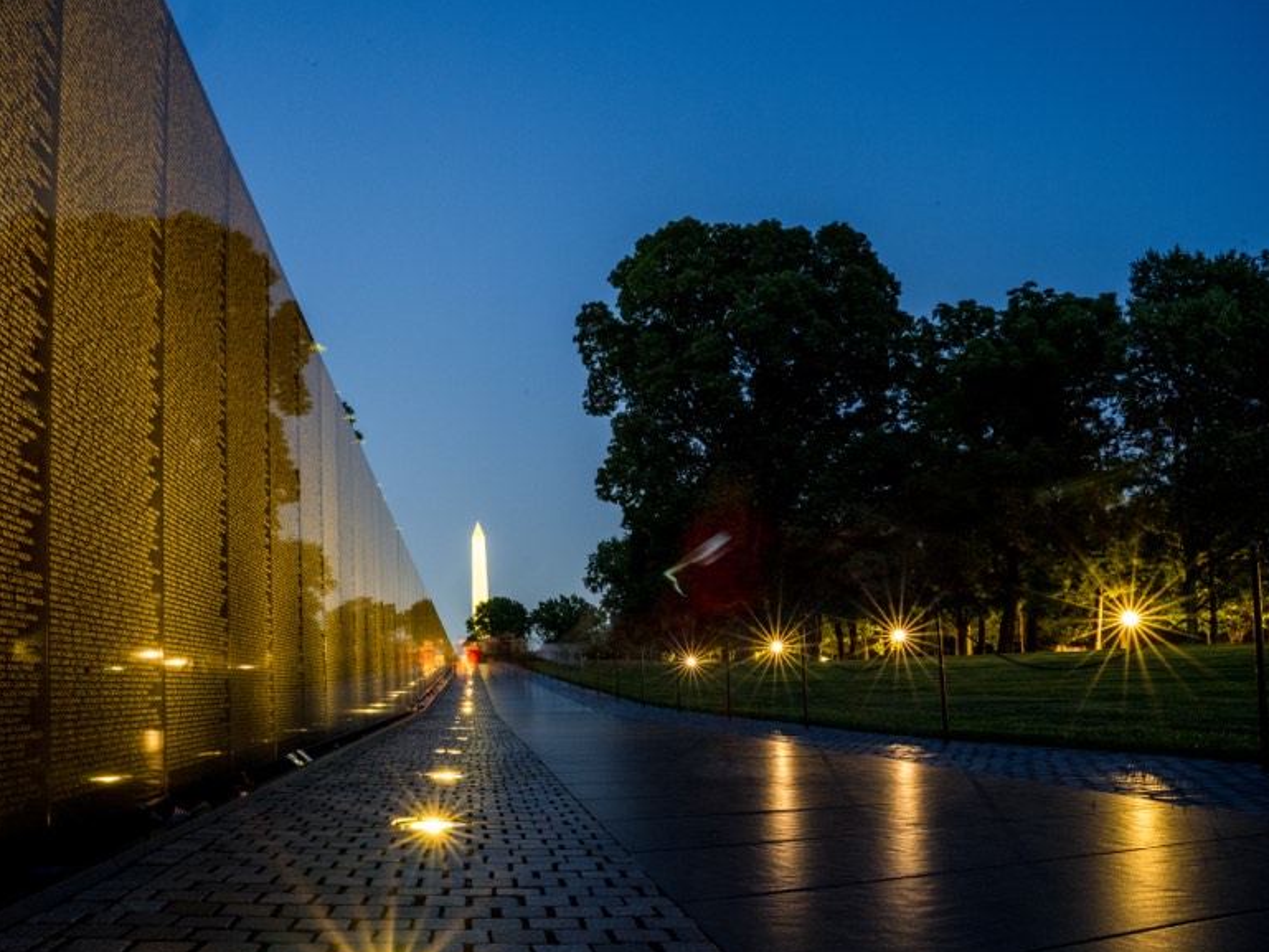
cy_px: 490
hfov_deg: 65.2
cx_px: 574
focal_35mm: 27
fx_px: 990
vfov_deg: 51.4
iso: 800
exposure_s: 25
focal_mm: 24
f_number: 18
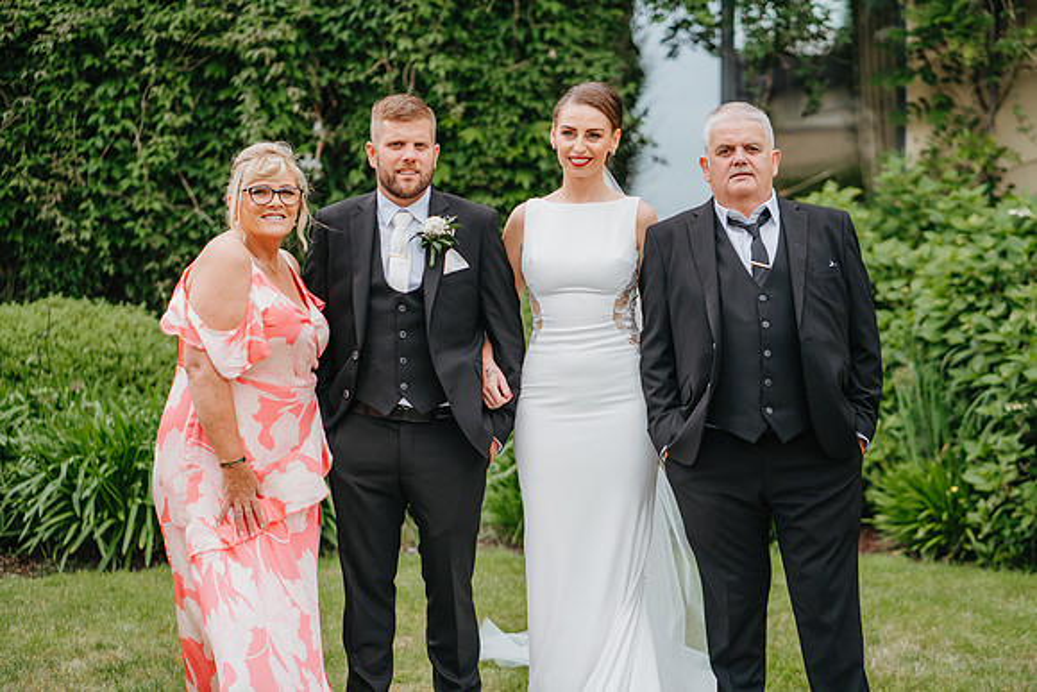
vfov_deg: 16.1
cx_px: 518
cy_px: 346
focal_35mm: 85
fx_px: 2449
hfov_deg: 23.9
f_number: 2.8
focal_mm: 85
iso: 125
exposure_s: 1/640
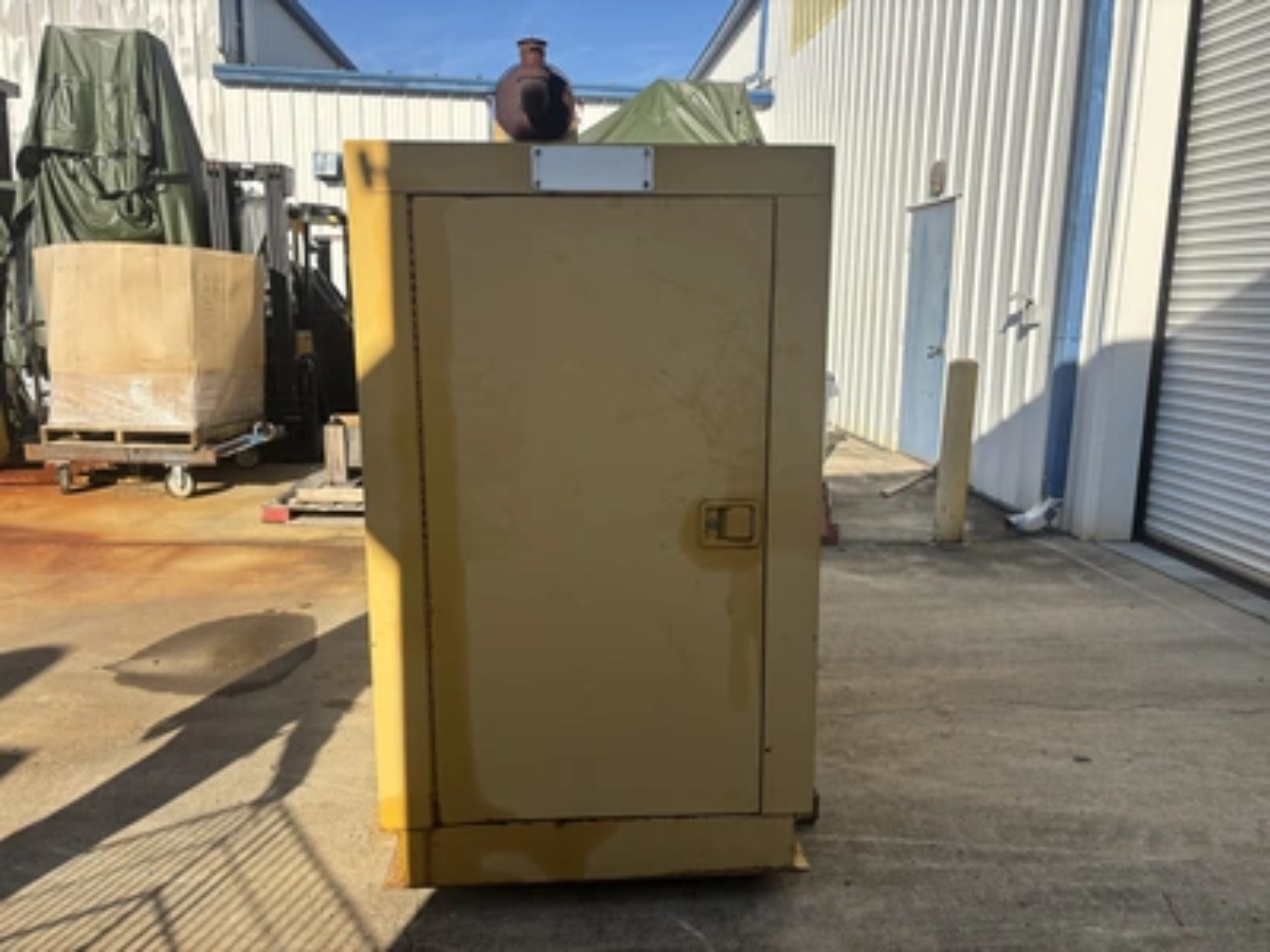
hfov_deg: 67.3
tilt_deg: -9.3
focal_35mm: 26
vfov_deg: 53.1
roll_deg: -1.3
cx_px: 635
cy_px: 476
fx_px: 954
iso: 50
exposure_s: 1/2288
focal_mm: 5.96
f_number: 1.6
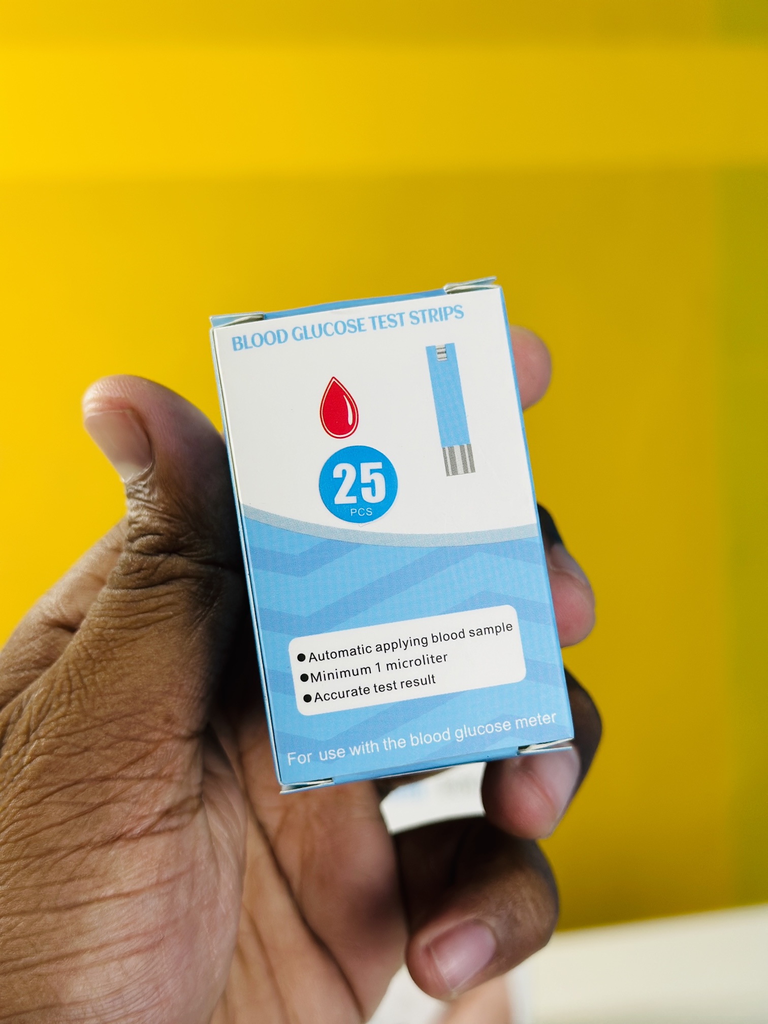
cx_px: 384
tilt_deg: -5.5
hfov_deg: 30.3
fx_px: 1420
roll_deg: +0.7
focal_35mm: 48
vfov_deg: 39.7
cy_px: 512
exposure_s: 1/100
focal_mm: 6.86
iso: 80
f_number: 1.78
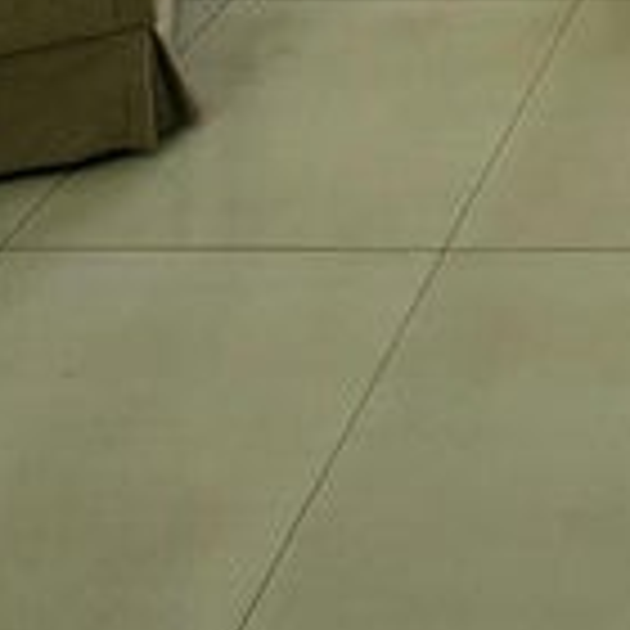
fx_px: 1441
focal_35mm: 70
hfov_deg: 19.6
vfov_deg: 17.9
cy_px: -594
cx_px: 1069
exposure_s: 1/60
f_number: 2.2
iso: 400
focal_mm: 2.2
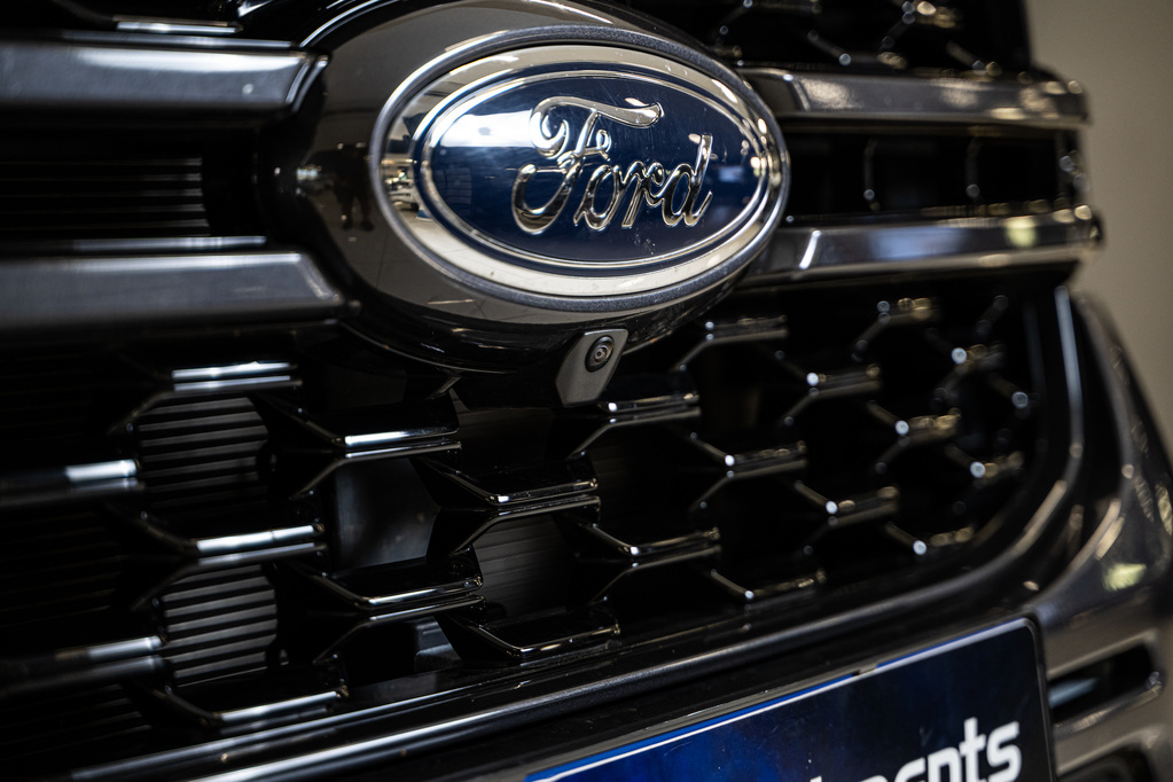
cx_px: 586
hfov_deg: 27.0
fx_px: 2444
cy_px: 391
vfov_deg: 18.2
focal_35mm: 75
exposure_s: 1/160
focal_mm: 75
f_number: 2.8
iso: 640
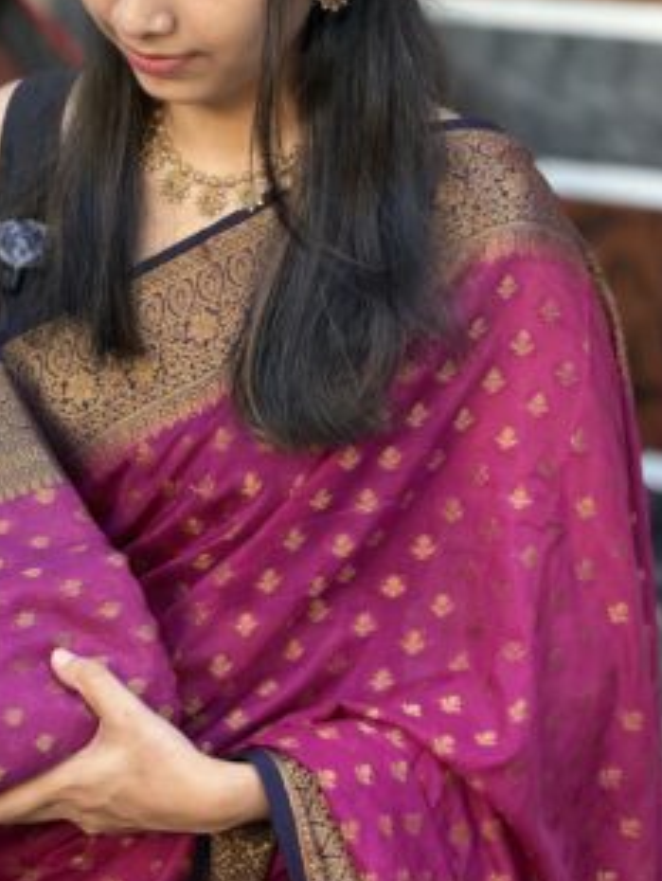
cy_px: 337
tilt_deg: -10.0
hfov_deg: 8.6
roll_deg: -1.1
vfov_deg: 11.5
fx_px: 4380
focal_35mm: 172
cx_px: 105
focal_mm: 16.89
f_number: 2.8
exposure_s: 1/121
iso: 200
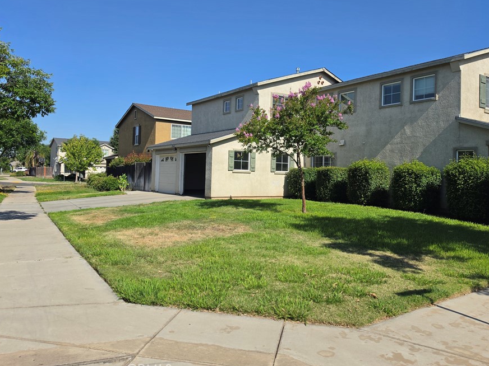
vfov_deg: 51.2
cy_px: 162
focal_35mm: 27
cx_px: 252
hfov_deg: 65.3
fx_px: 381
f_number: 1.4
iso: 64
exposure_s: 1/7939
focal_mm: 6.5
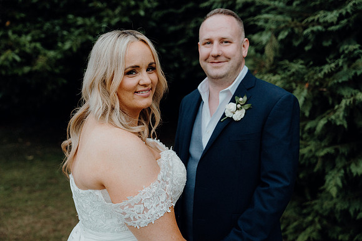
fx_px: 463
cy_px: 120
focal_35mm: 46
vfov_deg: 29.3
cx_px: 181
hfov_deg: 42.7
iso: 2000
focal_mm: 46
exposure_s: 1/160
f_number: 3.5
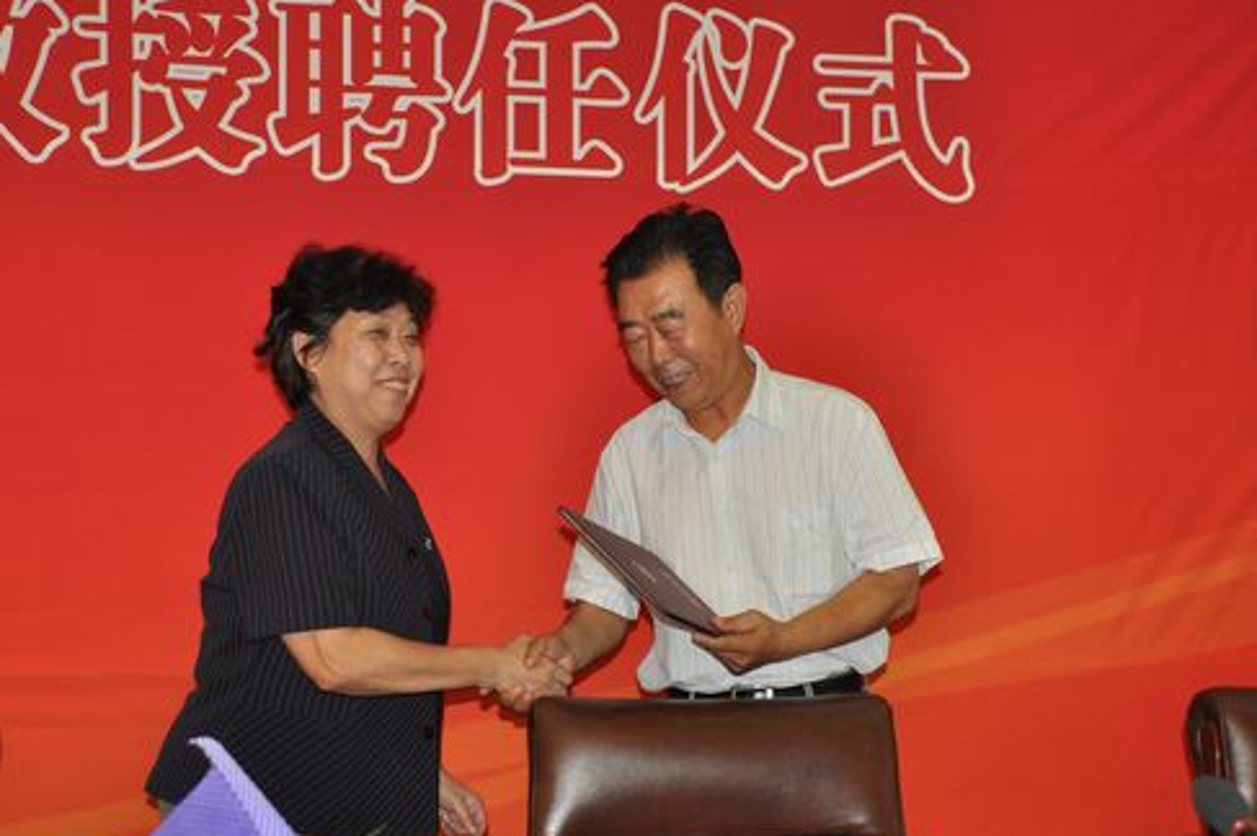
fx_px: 1799
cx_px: 612
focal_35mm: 52
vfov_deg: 26.2
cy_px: 461
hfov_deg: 38.5
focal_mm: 31
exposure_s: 1/60
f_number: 4
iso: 800
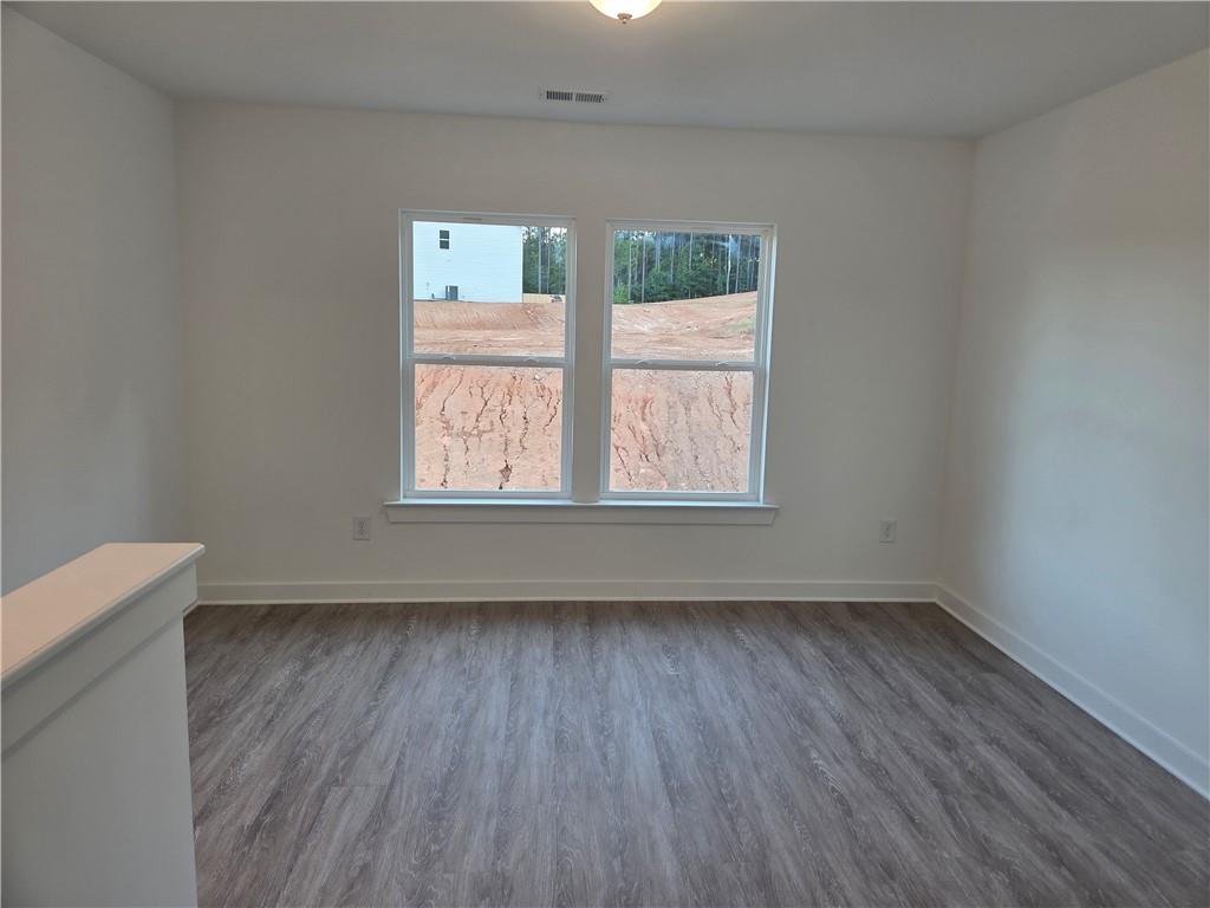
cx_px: 605
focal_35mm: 23
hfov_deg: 73.9
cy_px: 454
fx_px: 804
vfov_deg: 58.9
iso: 50
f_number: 1.8
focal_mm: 5.4
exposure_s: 1/60
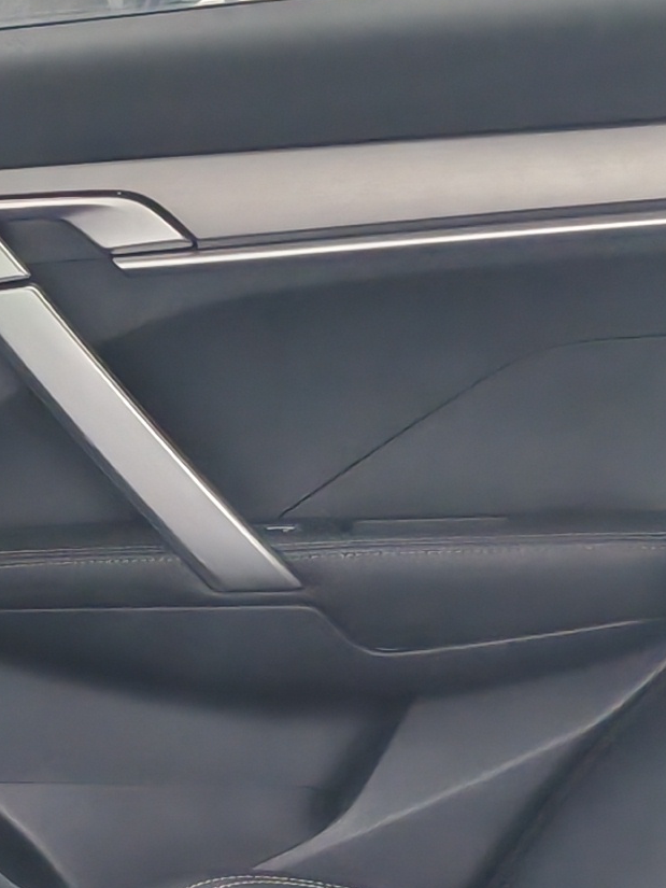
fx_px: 3437
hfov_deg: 10.8
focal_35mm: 134
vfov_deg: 14.7
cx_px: -168
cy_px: 660
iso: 80
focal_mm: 5.52
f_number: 1.95
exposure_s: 1/100
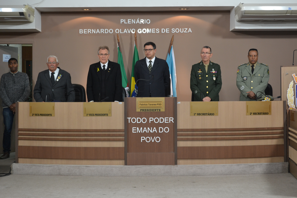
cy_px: 99
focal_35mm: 68
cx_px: 148
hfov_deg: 29.9
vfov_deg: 20.2
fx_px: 557
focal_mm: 45
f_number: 5.3
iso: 720
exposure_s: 1/15
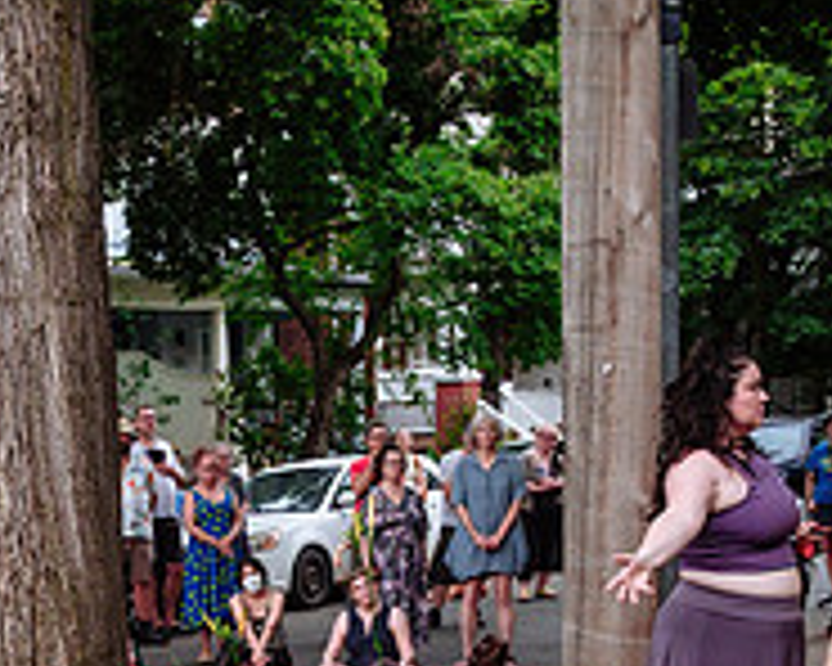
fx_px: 1847
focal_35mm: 75
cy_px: 788
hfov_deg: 24.6
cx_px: 71
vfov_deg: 19.3
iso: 1600
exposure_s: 1/250
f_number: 2.8
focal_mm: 16
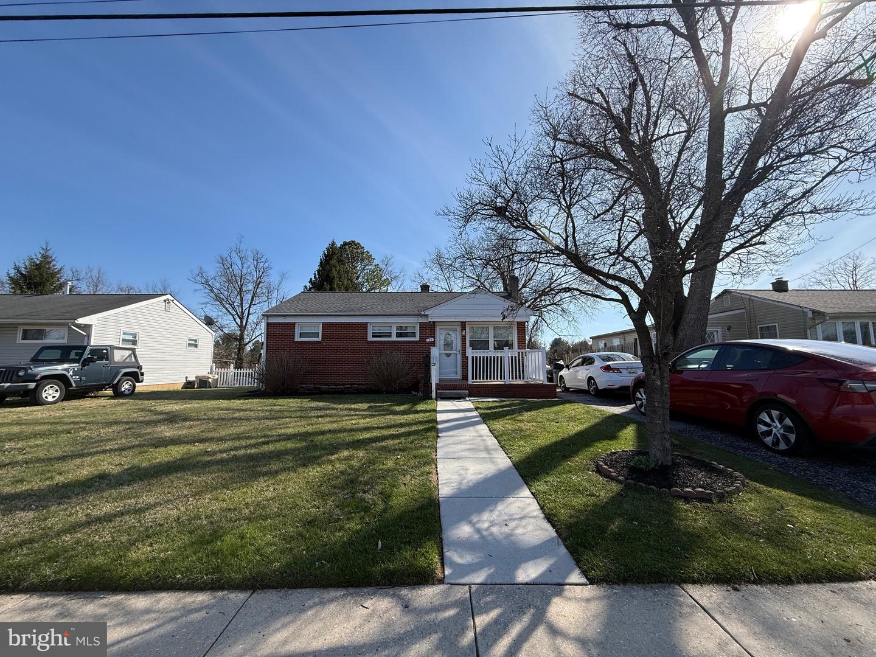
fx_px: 354
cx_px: 438
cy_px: 328
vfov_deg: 85.7
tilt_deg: +6.7
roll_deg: +0.0
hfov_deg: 102.1
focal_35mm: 14
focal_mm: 2.22
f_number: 2.2
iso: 50
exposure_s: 1/1698
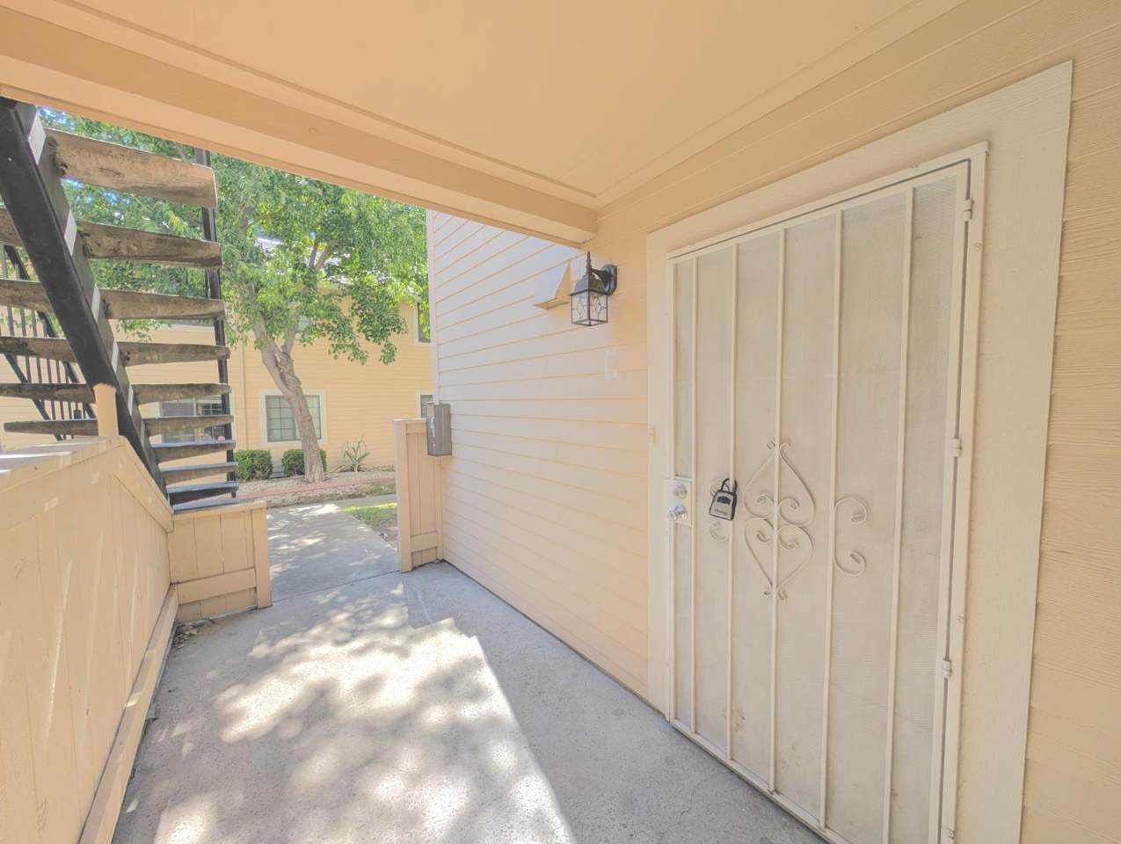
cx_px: 560
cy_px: 422
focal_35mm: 12
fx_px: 389
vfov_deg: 94.6
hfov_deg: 110.5
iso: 56
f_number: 1.7
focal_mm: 2.02
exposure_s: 1/1009
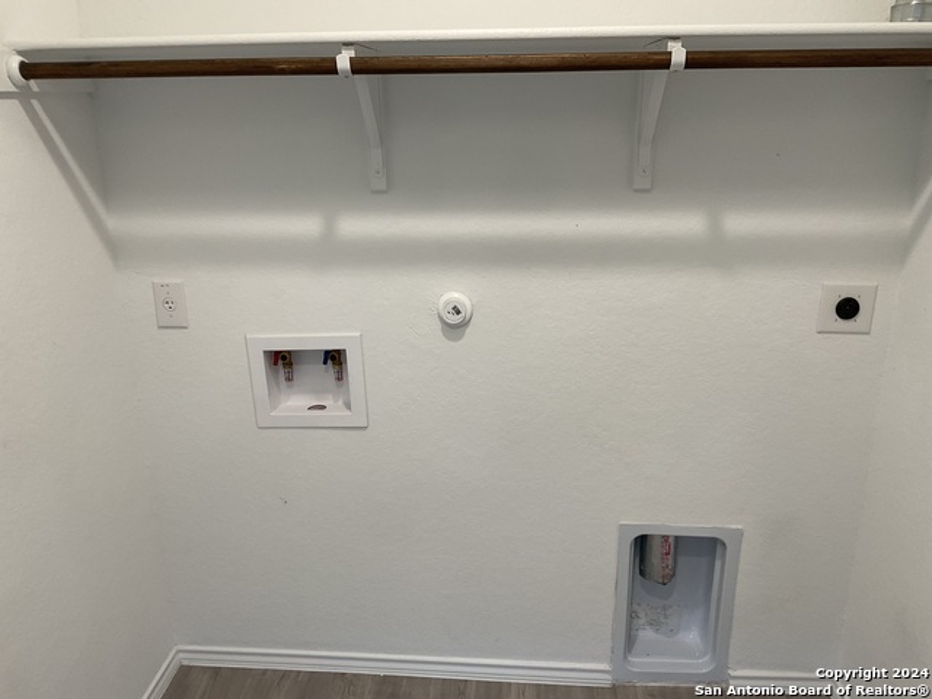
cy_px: 350
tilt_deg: -17.2
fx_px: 781
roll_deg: +0.4
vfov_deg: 48.2
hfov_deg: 61.7
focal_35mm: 29
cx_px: 466
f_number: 1.8
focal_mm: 3
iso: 50
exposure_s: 1/60
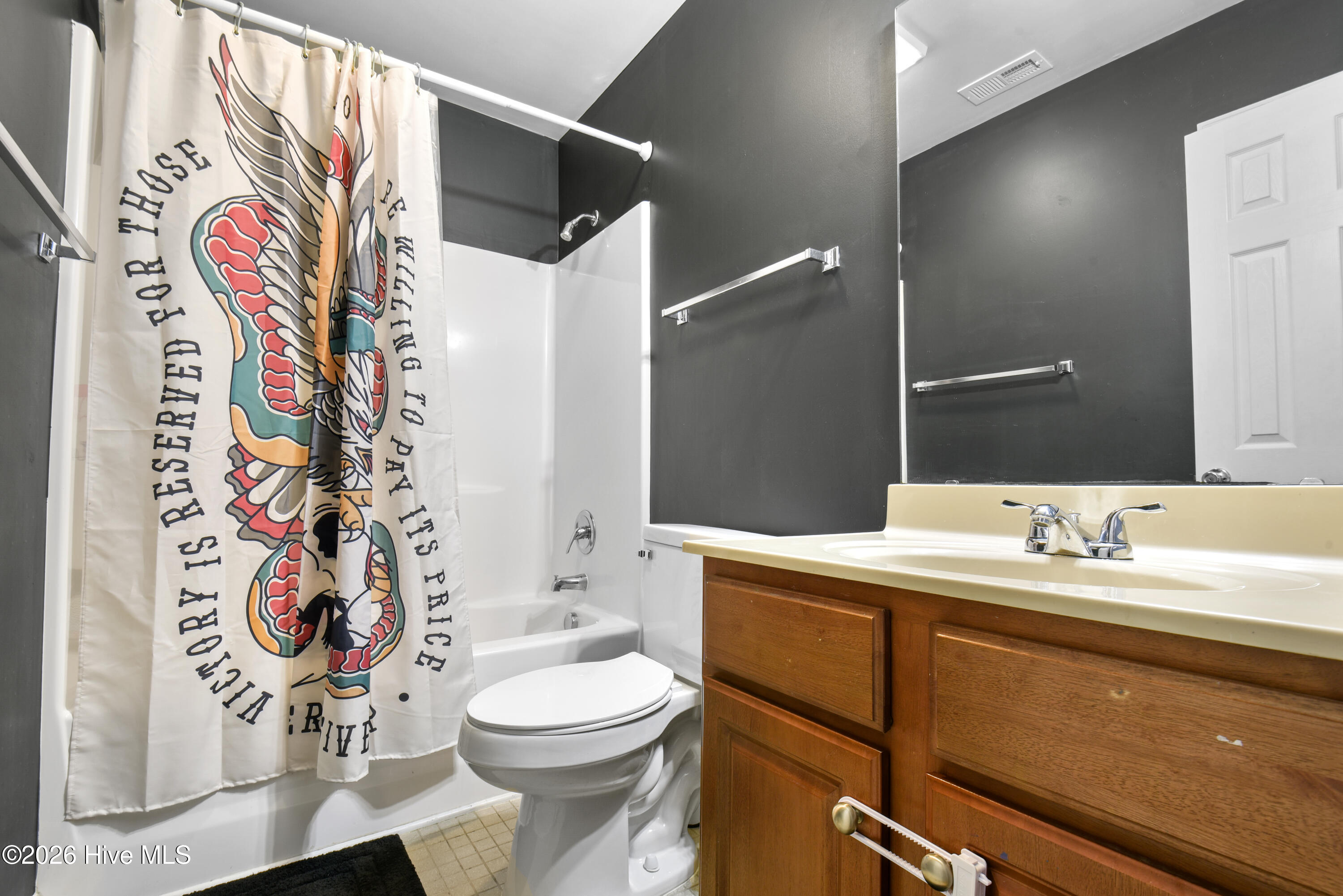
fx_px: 597
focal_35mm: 16
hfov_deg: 96.7
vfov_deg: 73.8
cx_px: 672
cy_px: 448
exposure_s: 8
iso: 100
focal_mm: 16
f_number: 9
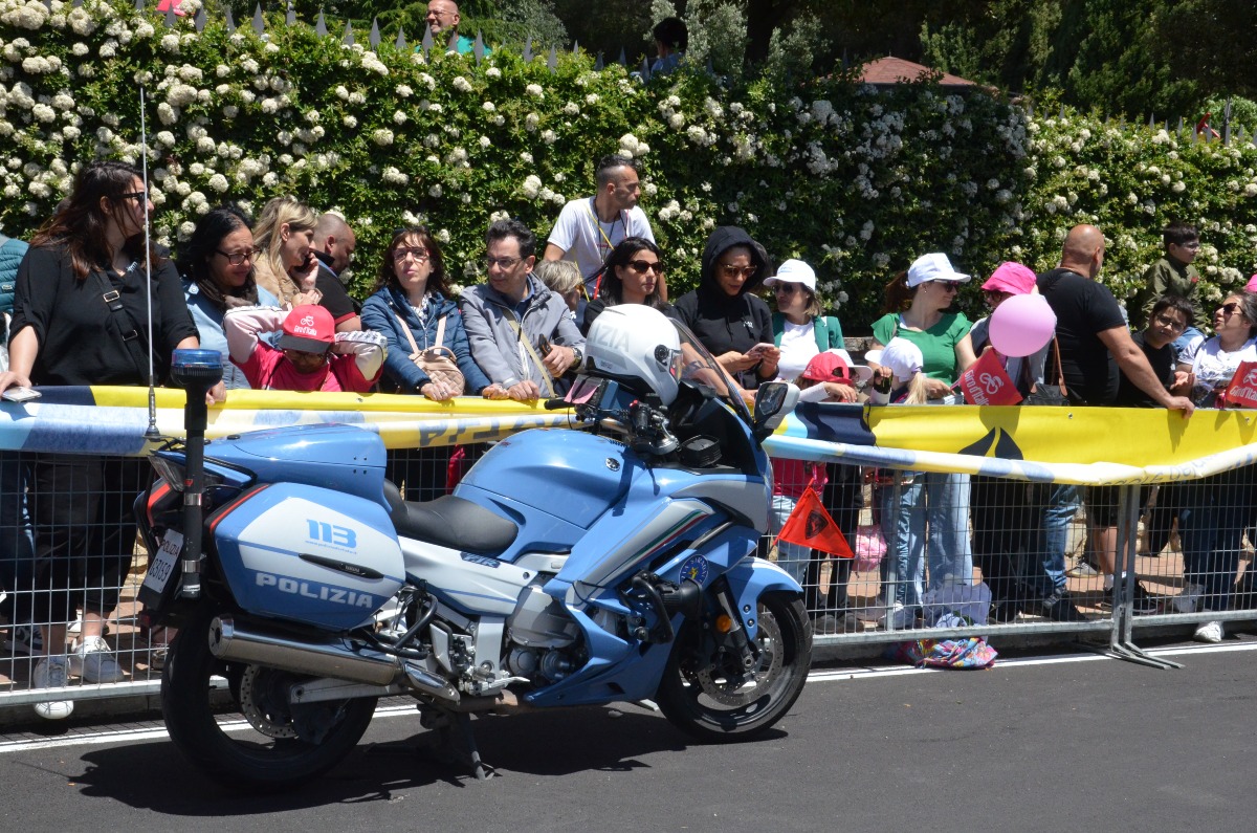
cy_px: 416
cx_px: 628
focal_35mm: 52
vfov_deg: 25.6
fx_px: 1829
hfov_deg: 37.9
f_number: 18
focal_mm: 35
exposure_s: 1/1250
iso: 1600
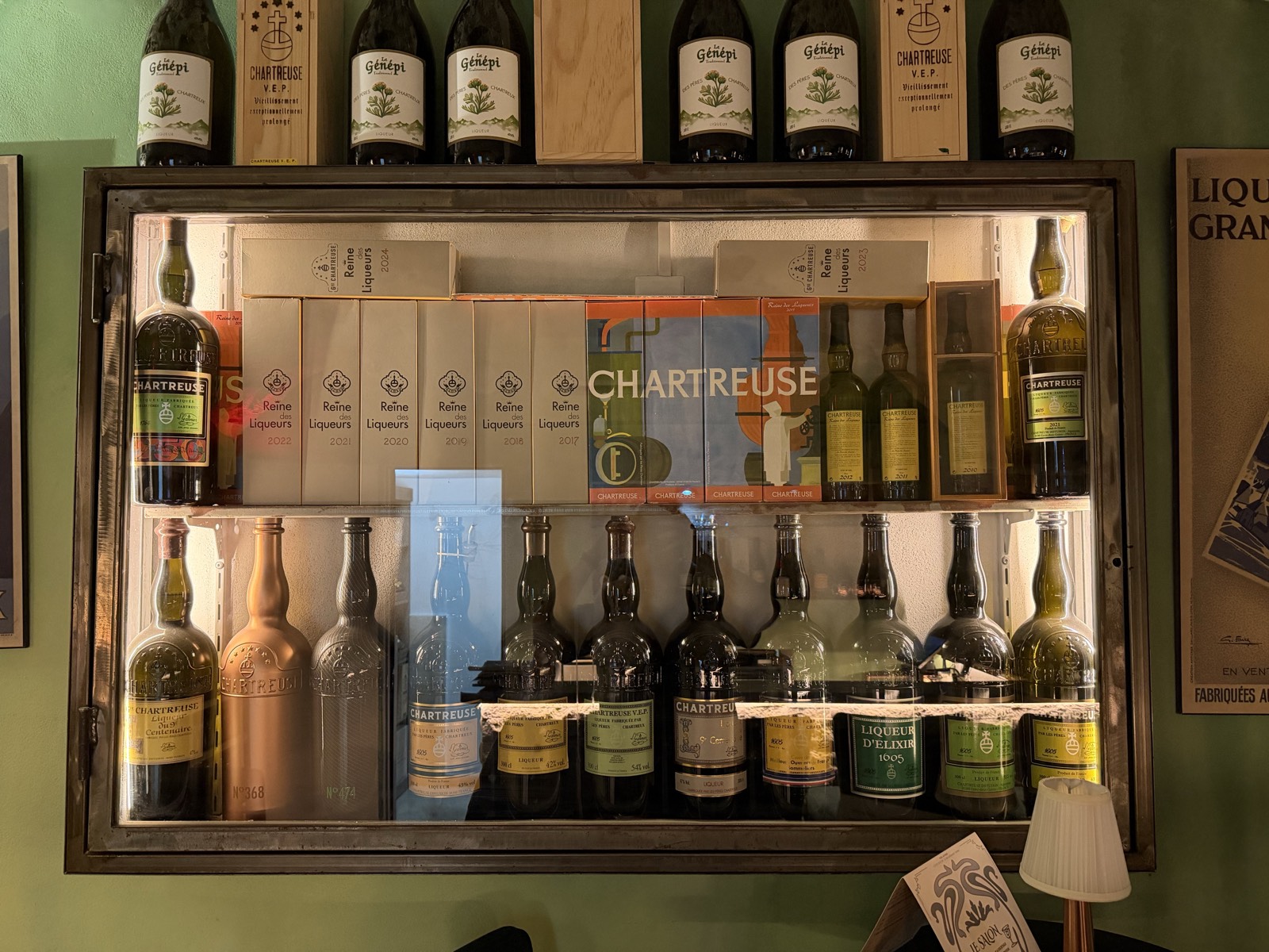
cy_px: 476
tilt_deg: +2.0
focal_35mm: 24
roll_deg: +0.5
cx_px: 634
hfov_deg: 71.6
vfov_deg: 56.8
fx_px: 880
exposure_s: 1/50
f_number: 1.78
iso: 800
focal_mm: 6.76
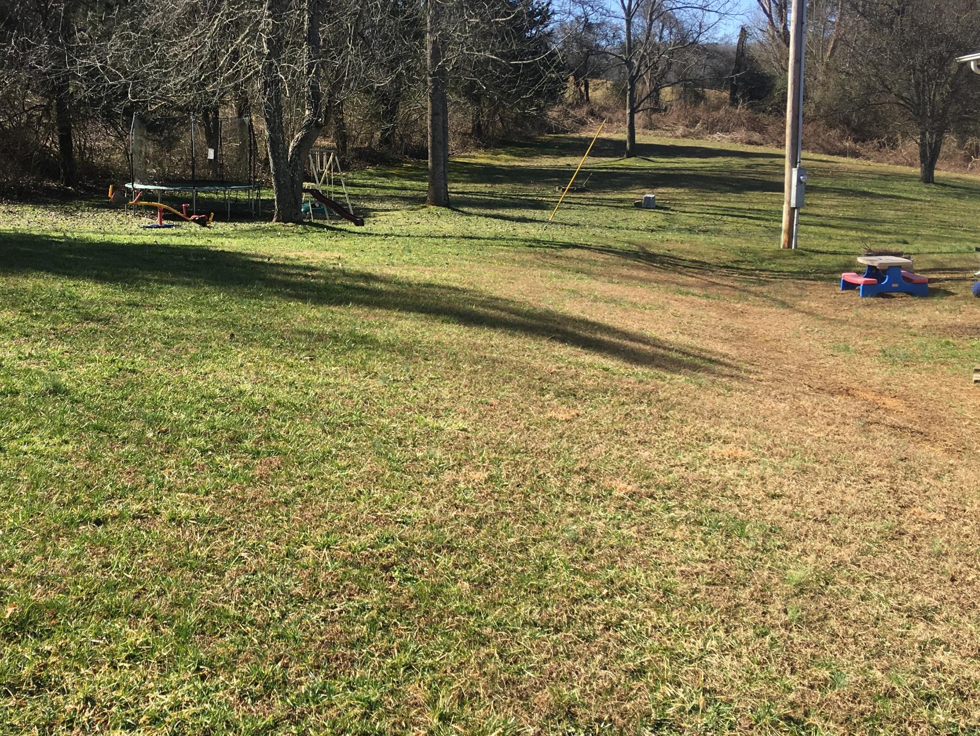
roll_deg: +1.8
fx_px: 1189
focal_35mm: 42
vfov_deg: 34.3
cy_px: 329
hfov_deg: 44.4
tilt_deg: -6.8
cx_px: 361
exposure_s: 1/668
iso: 25
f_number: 2.2
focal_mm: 4.15
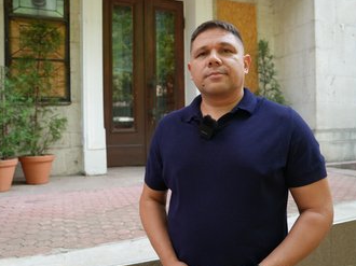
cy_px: 133
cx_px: 173
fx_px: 288
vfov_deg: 49.7
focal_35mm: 28
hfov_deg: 63.5
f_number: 4
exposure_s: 1/160
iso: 250
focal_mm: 24
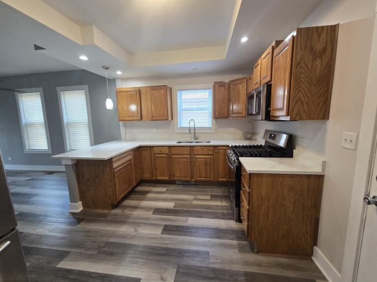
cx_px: 188
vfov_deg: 89.9
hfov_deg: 106.2
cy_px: 141
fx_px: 142
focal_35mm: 13
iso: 250
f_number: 2.2
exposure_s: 1/60
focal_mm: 2.2
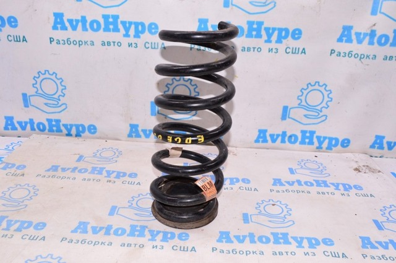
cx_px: 198
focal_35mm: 34
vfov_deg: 38.3
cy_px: 132
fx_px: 379
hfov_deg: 55.2
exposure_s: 1/125
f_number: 8
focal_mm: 23
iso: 1600
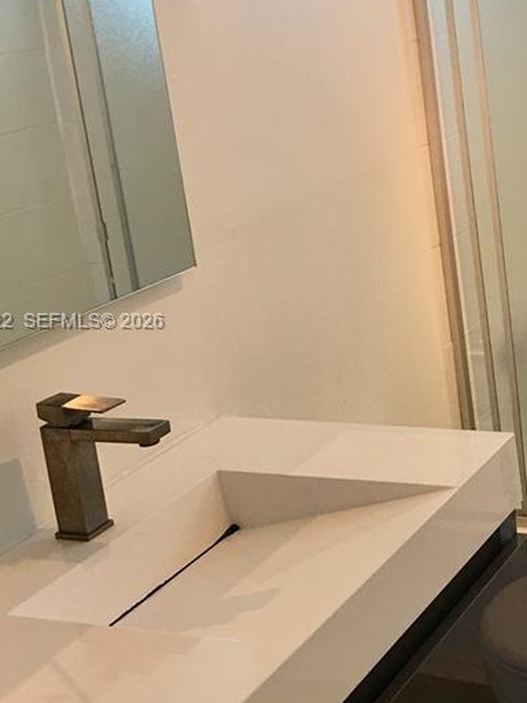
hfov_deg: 20.9
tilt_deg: -13.9
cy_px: 323
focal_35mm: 68
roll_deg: +5.9
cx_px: 527
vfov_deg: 28.5
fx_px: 1380
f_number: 2.2
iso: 25
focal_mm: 4.15
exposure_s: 1/30
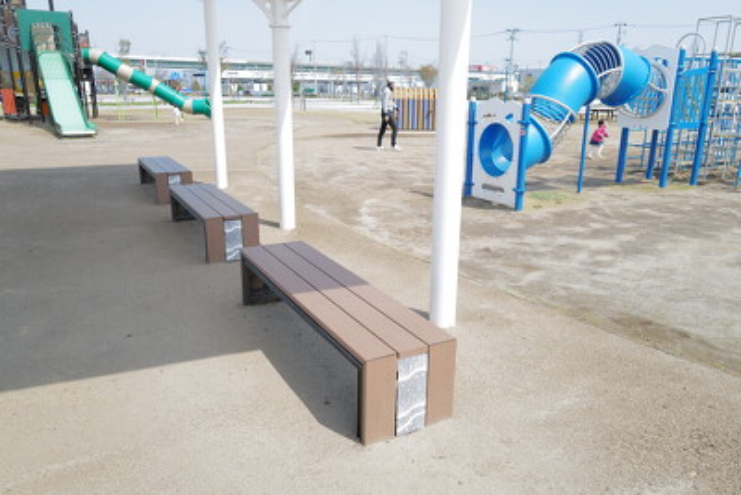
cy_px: 248
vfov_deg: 46.4
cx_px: 370
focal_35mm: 28
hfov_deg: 65.5
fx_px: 577
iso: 100
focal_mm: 28
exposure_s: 1/320
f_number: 5
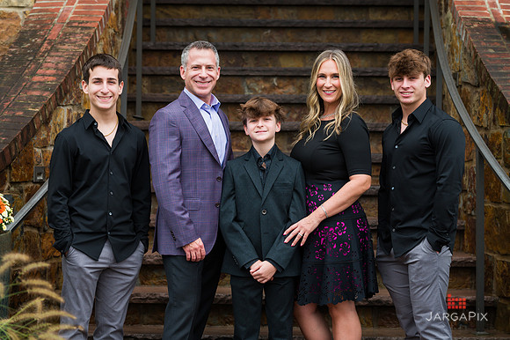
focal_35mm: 107
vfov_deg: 12.8
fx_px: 1512
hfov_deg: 19.1
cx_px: 256
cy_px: 162
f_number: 4
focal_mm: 100
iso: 200
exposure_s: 1/200
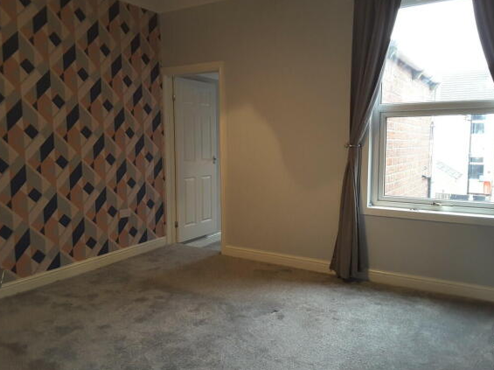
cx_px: 243
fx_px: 456
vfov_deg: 44.1
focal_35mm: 32
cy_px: 182
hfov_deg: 56.8
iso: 100
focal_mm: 2.9
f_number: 1.9
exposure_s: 1/25
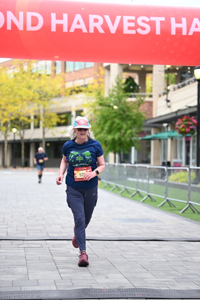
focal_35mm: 83
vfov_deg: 24.5
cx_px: 100
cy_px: 150
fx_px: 691
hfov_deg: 16.5
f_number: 2.8
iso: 640
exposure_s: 1/1250
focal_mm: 83
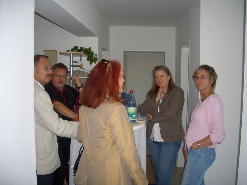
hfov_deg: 52.6
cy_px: 92
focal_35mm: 35
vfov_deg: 40.7
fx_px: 250
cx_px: 124
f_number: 2.6
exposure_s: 1/60
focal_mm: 5.8
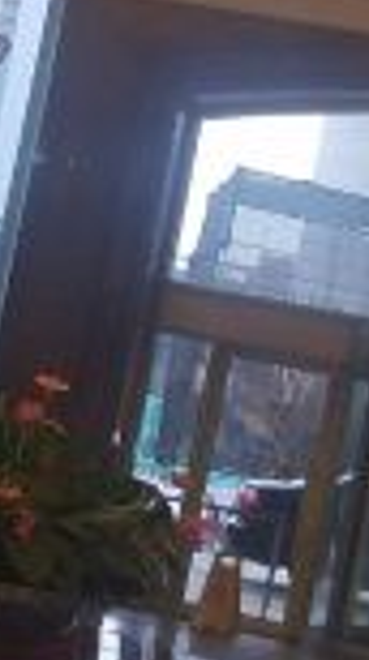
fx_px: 2256
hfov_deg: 9.3
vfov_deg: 16.5
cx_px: 200
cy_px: 137
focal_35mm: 129
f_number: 1.7
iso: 160
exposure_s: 1/33
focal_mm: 4.2
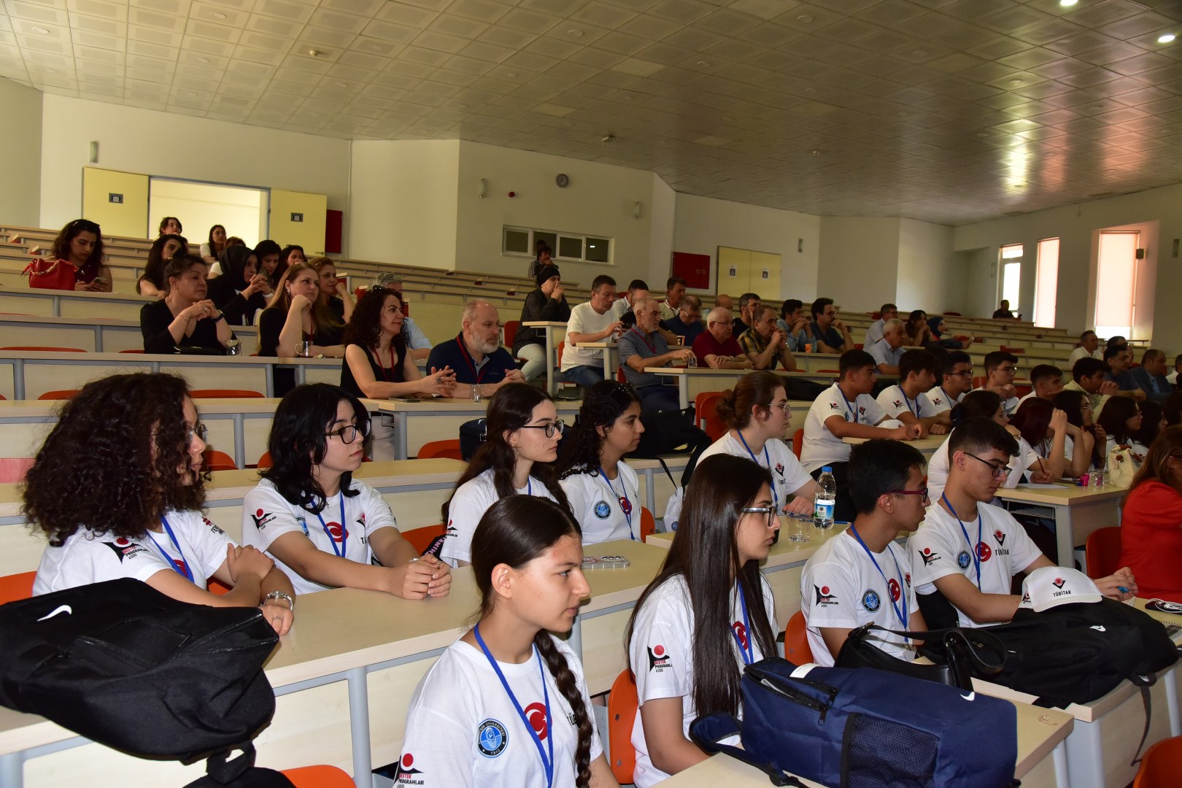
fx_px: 788
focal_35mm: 24
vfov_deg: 53.1
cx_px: 591
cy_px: 394
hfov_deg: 73.7
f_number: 6.3
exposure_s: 1/200
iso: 2500
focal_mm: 24
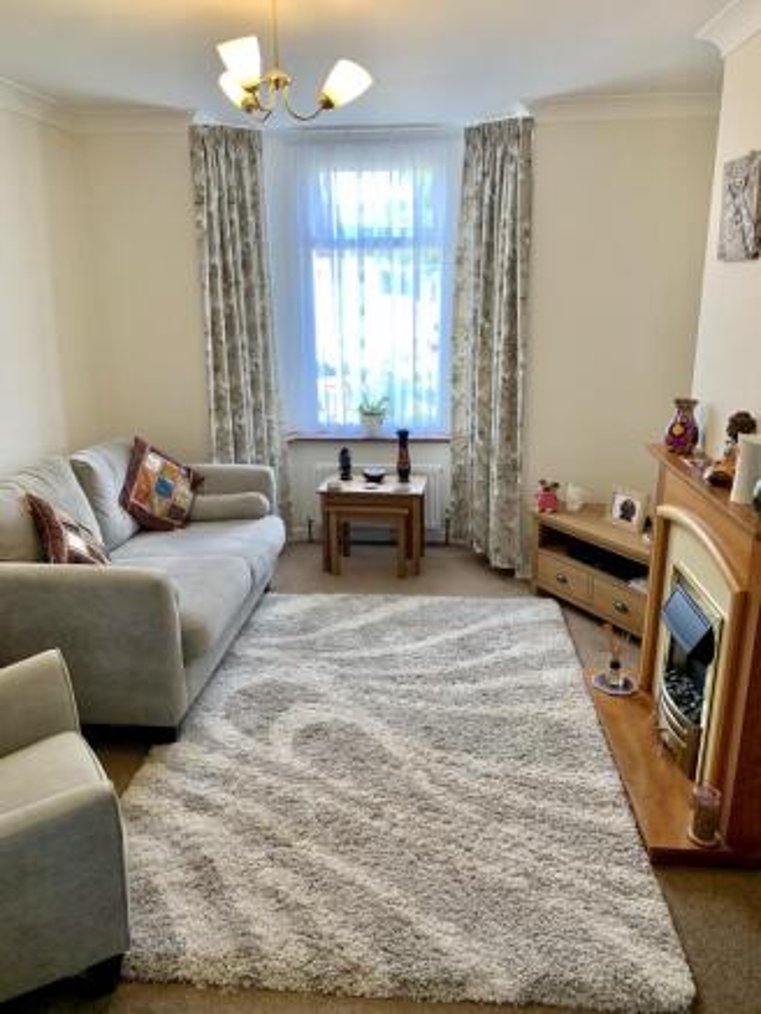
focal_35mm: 26
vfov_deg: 67.3
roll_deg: +0.6
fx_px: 762
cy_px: 507
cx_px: 380
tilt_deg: -15.2
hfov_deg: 53.1
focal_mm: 4.25
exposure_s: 1/103
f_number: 1.8
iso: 100
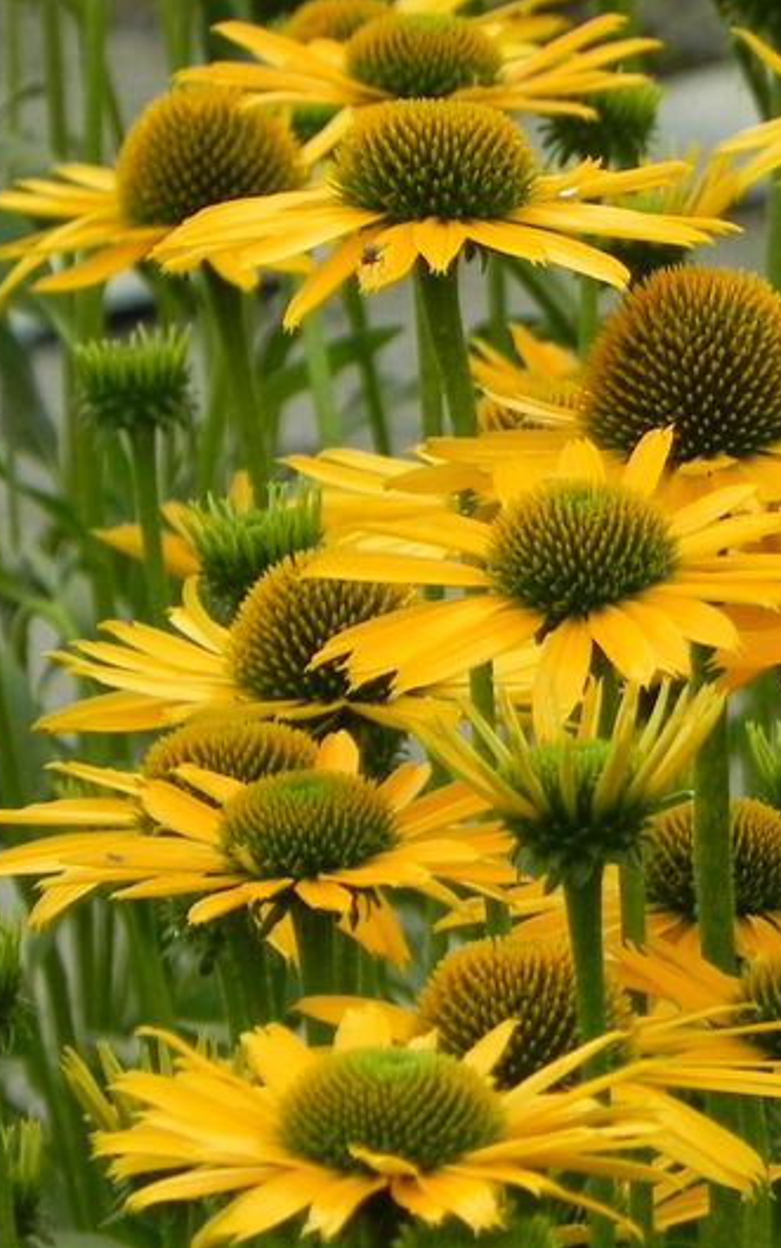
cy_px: 564
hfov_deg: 2.1
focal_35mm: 622
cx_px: 1110
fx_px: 21165
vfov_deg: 3.4
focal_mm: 51.8
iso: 160
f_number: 5
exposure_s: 1/50
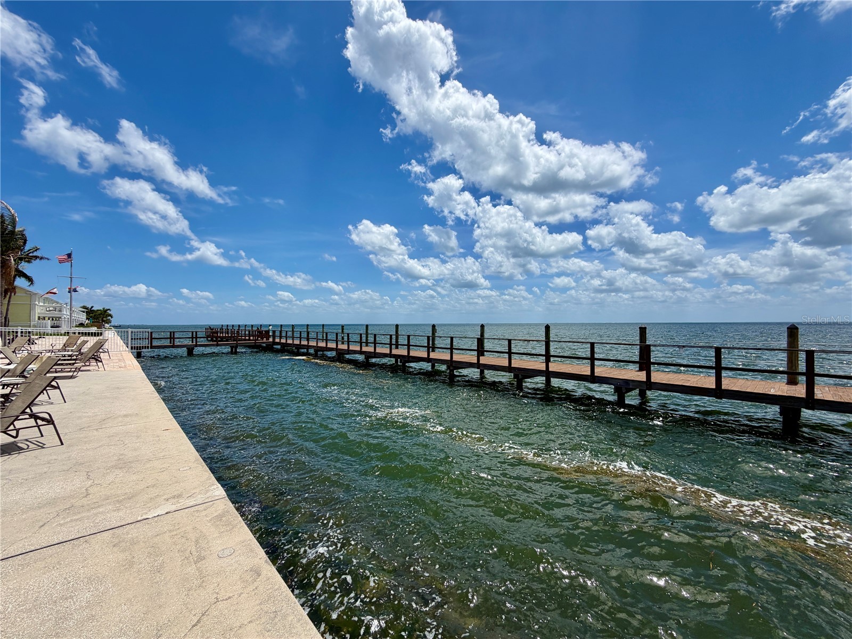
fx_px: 345
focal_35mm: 14
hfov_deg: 102.1
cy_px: 320
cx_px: 426
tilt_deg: +0.8
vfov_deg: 85.7
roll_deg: +0.9
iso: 20
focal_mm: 2.22
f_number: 2.2
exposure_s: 1/1698
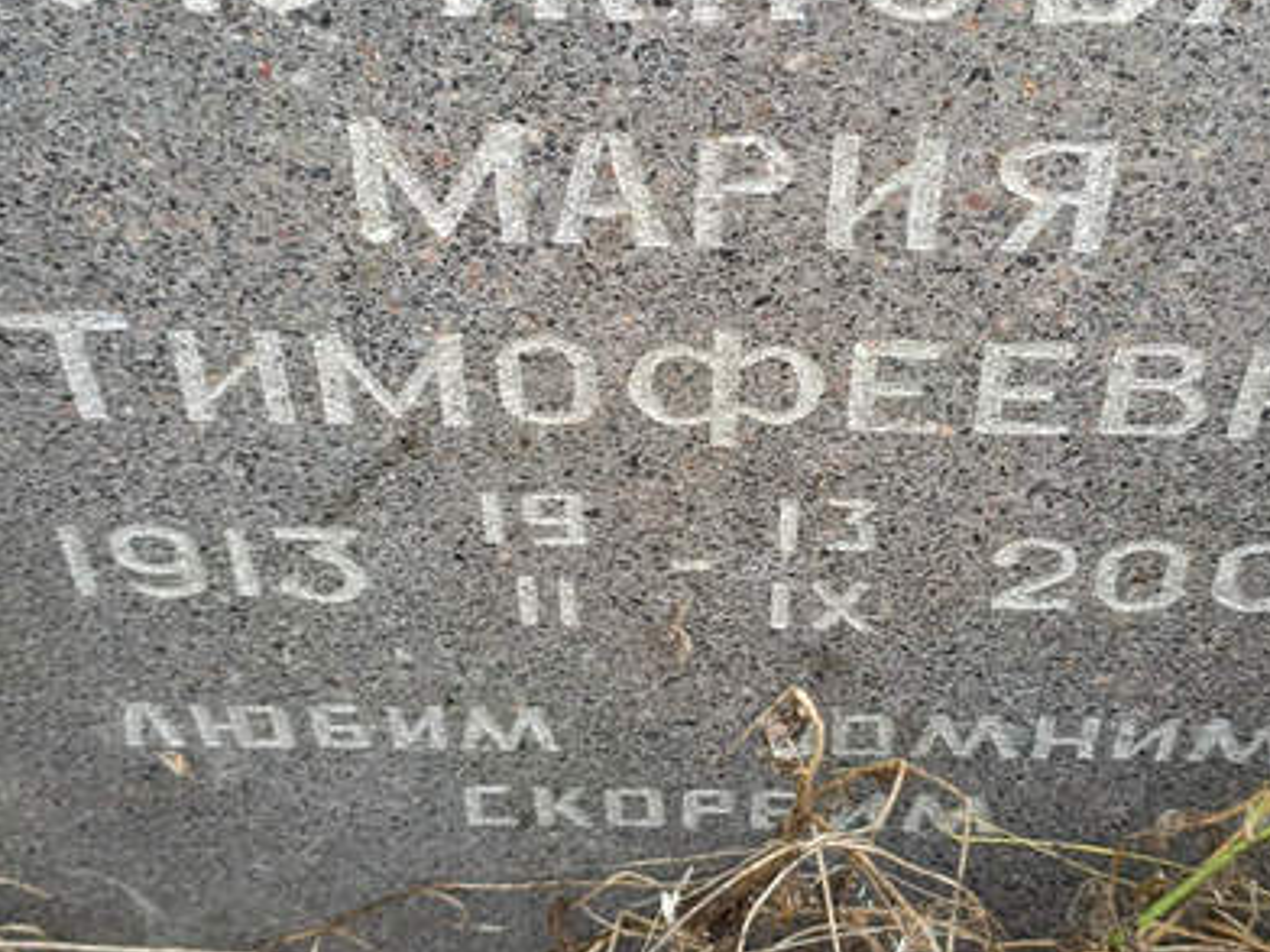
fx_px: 1871
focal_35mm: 51
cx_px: 745
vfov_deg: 28.4
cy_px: 353
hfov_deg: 37.4
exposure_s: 1/50
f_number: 1.69
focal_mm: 4.76
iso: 225
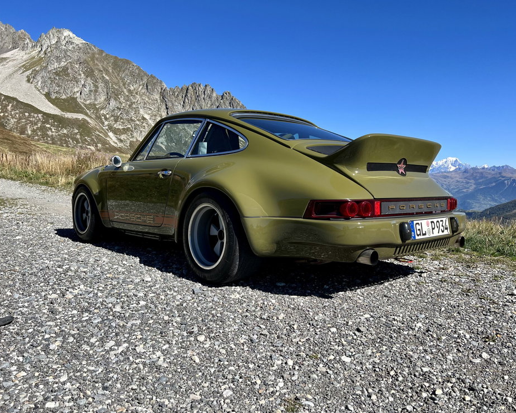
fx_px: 428
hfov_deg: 62.2
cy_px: 209
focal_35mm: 28
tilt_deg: -4.6
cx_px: 259
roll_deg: -0.5
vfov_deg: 51.5
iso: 50
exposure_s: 1/3968
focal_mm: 5.7
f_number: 1.5
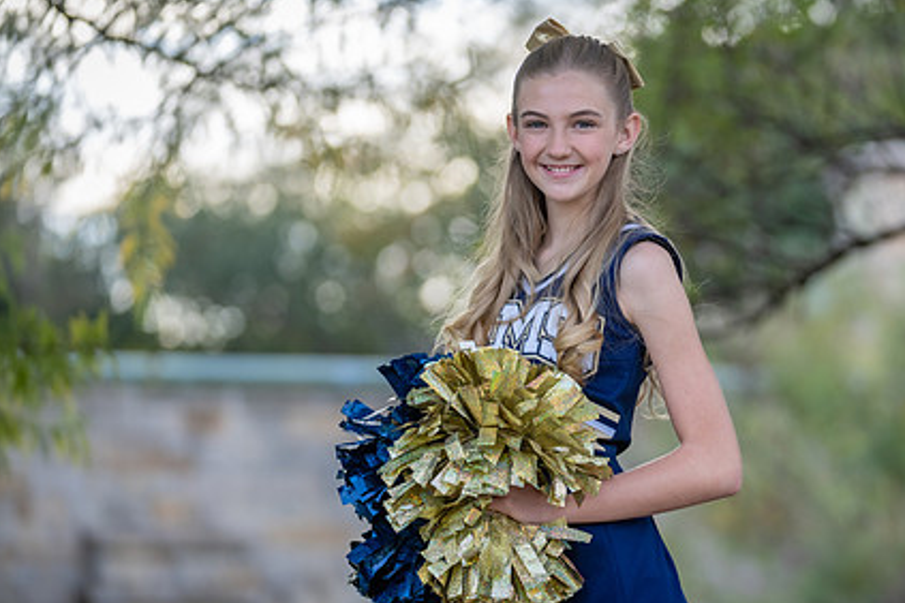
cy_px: 324
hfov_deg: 11.2
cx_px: 569
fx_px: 4625
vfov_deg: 7.5
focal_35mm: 184
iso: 160
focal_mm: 129
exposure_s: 1/320
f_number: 2.8
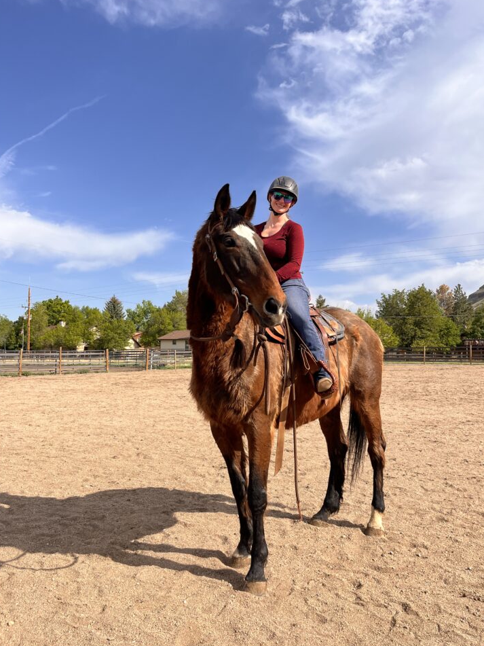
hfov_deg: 49.7
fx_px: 522
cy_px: 306
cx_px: 251
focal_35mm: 28
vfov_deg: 63.4
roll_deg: +0.9
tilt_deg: +2.7
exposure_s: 1/4016
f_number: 1.6
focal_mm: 5.1
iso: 50
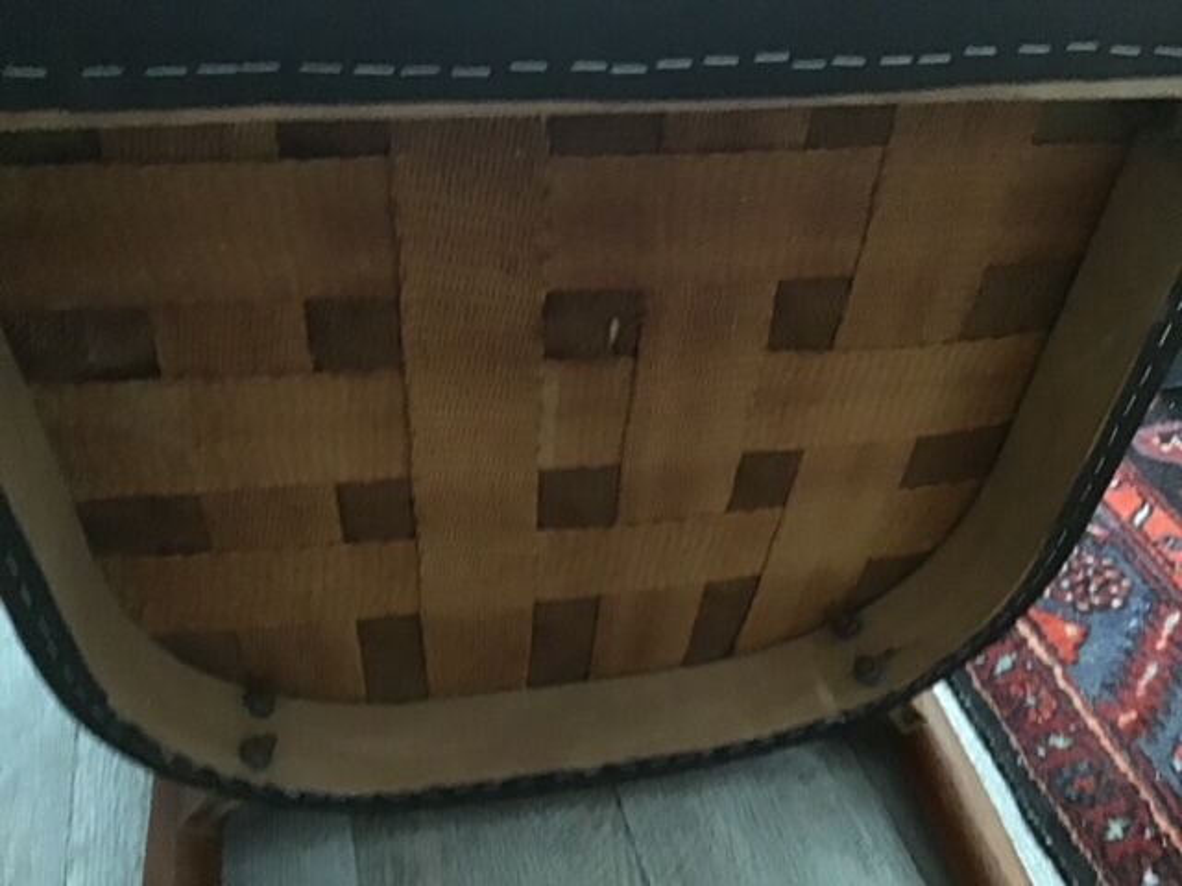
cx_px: 591
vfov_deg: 45.4
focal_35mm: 31
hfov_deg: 58.4
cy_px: 443
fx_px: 1059
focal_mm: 3.3
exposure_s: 1/17
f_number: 2.4
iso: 800
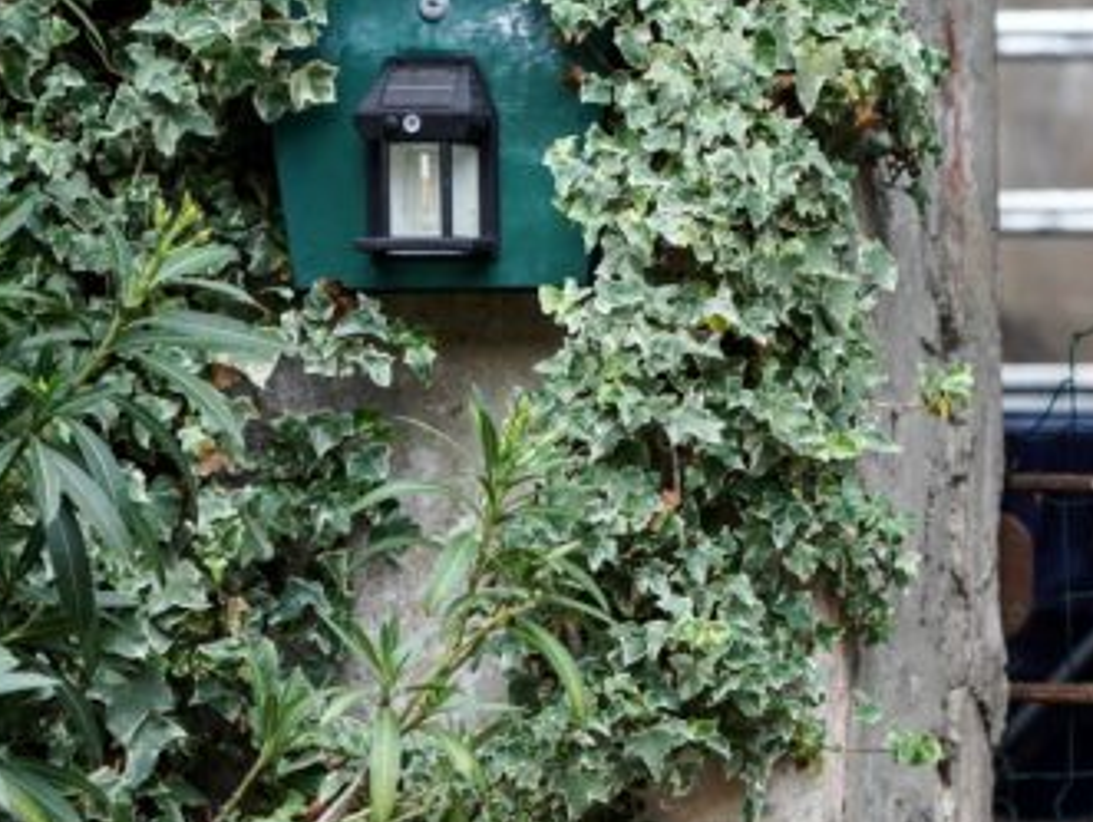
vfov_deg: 6.7
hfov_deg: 8.8
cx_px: 1327
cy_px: 801
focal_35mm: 222
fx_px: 7017
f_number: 2.8
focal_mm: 85
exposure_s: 1/40
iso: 200
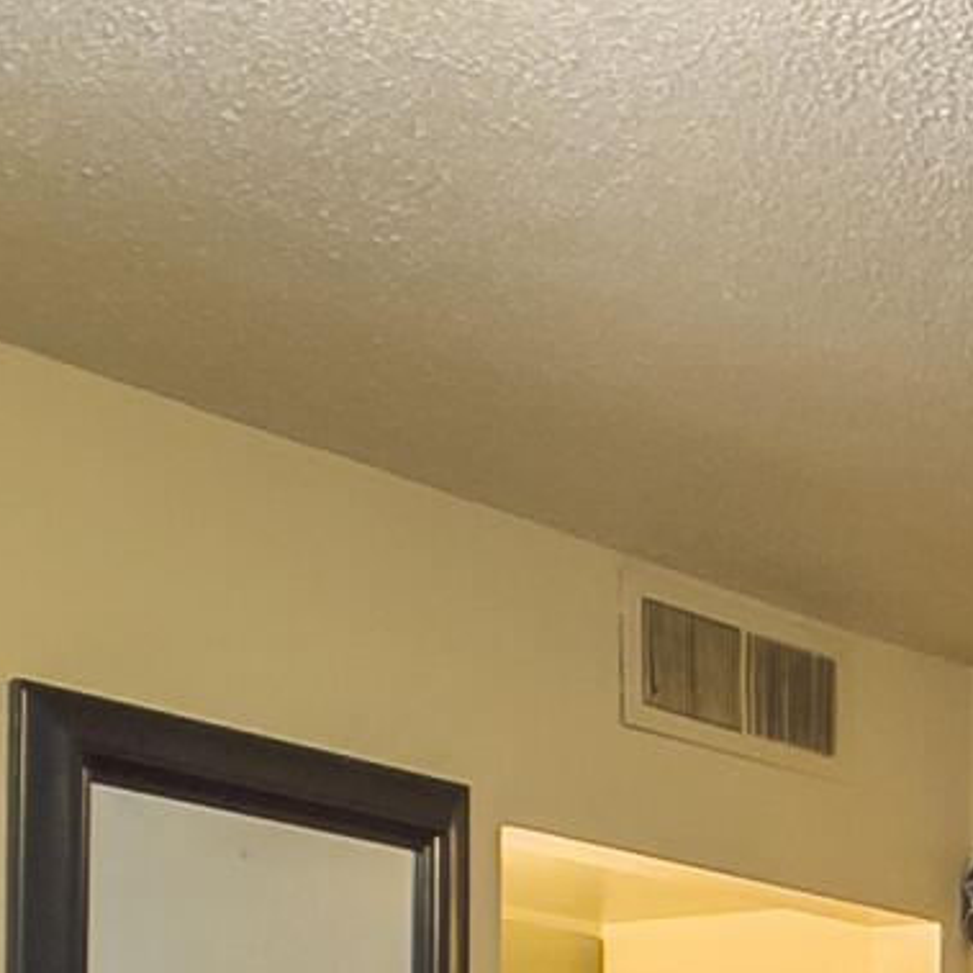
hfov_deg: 9.5
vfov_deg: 9.3
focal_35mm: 182
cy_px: 1486
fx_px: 5788
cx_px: 1222
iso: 400
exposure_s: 1/60
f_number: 1.6
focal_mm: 5.1
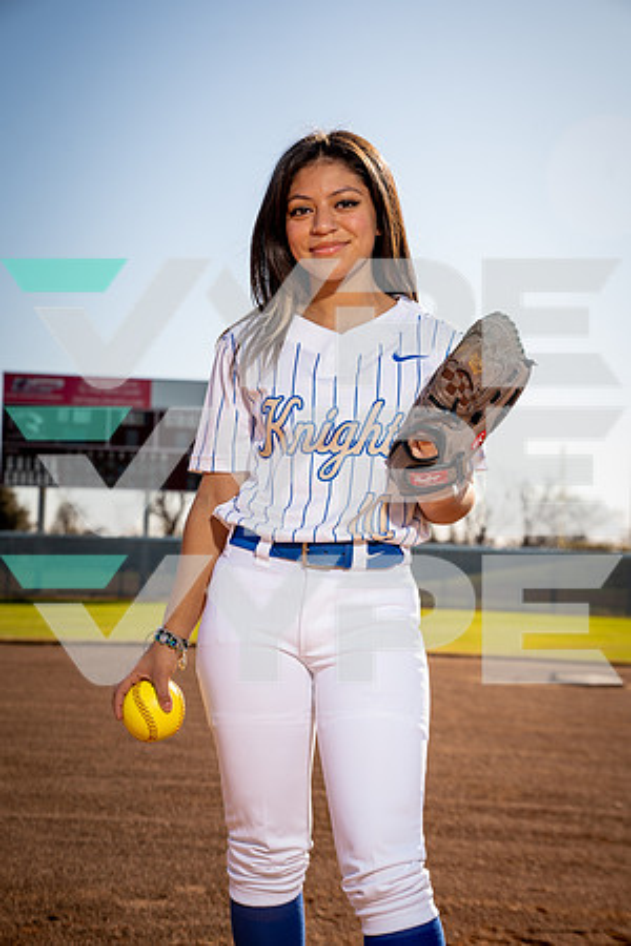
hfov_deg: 20.0
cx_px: 316
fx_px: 1788
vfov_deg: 29.7
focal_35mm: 68
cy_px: 473
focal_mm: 68
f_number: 5.6
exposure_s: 1/250
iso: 100
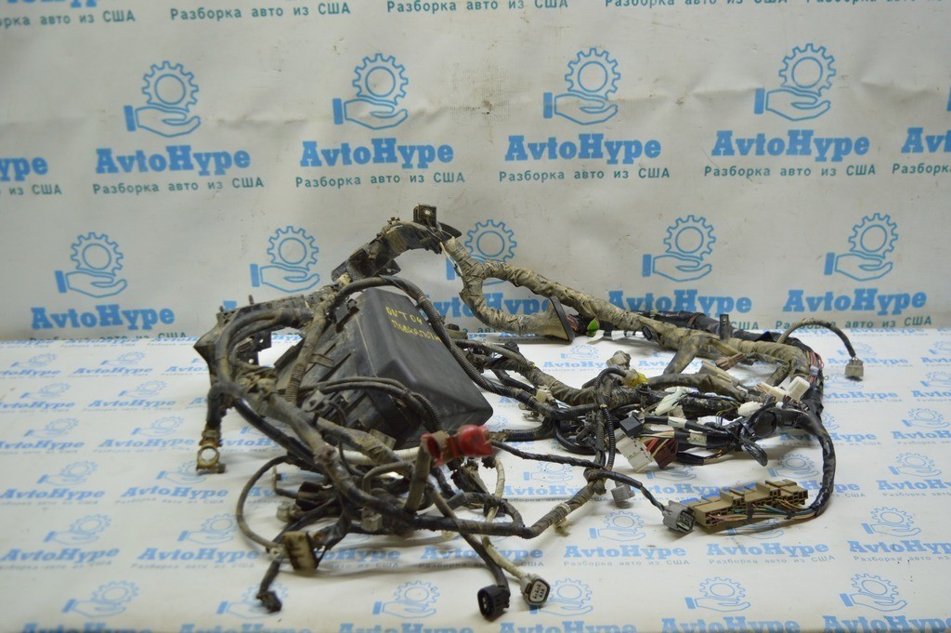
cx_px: 476
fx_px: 871
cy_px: 316
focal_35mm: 33
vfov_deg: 39.9
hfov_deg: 57.3
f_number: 3.8
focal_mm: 22
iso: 400
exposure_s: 1/60
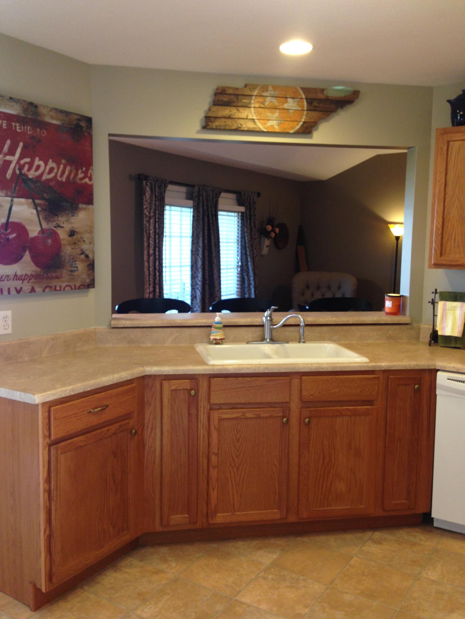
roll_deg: +0.5
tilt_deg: -4.1
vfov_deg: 55.4
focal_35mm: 33
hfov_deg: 42.9
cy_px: 310
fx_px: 591
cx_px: 232
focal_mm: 4.12
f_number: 2.4
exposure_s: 1/20
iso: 80
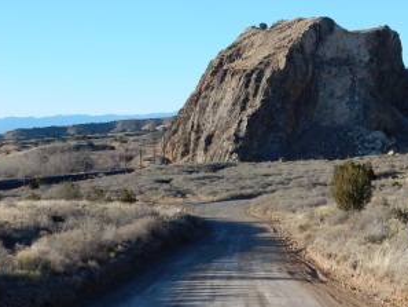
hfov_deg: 18.6
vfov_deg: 14.4
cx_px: 397
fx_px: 1214
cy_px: 110
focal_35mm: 103
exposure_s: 1/640
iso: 125
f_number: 4.5
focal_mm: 9
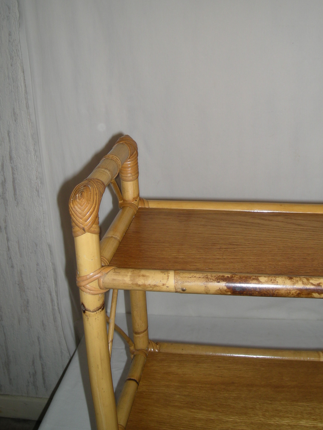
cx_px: 188
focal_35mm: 43
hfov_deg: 33.5
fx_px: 535
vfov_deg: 43.6
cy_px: 174
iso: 50
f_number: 2.8
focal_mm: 5.7
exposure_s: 1/45.4
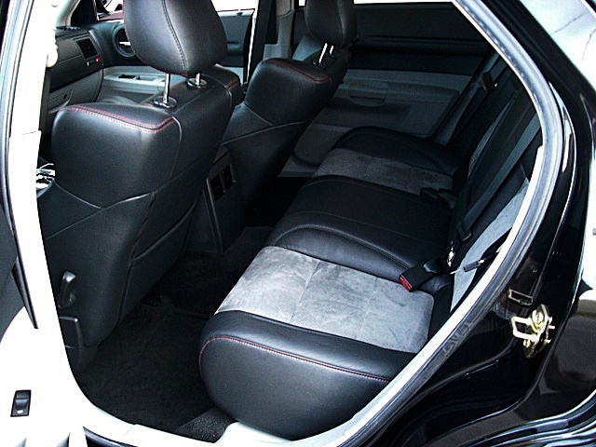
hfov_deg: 51.4
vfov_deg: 39.7
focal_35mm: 36
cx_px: 298
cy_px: 224
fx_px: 620
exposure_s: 1/80
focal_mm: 6.3
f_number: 2.8
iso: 400
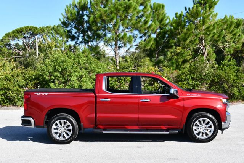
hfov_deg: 41.1
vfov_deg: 28.1
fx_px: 326
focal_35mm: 48
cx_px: 122
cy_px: 82
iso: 180
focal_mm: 24
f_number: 8
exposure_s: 1/250
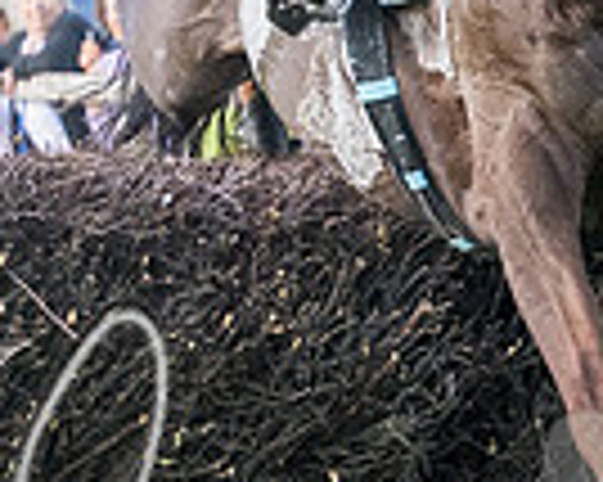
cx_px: 885
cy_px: 89
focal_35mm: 691
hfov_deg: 2.8
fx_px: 12323
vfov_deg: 2.2
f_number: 4
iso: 800
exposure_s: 1/3200
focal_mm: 70
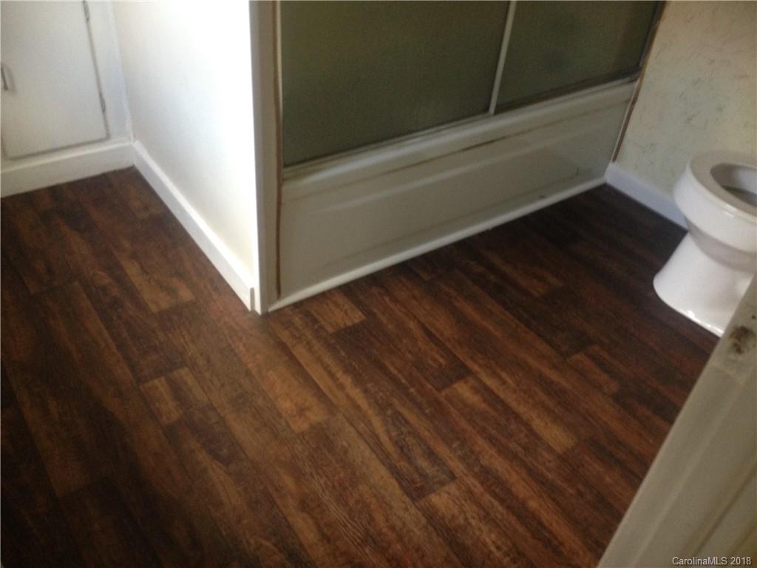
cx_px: 378
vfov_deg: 42.9
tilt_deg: -40.3
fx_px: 722
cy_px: 284
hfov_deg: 55.4
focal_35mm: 33
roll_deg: -2.5
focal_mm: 4.12
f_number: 2.4
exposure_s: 1/20
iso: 160
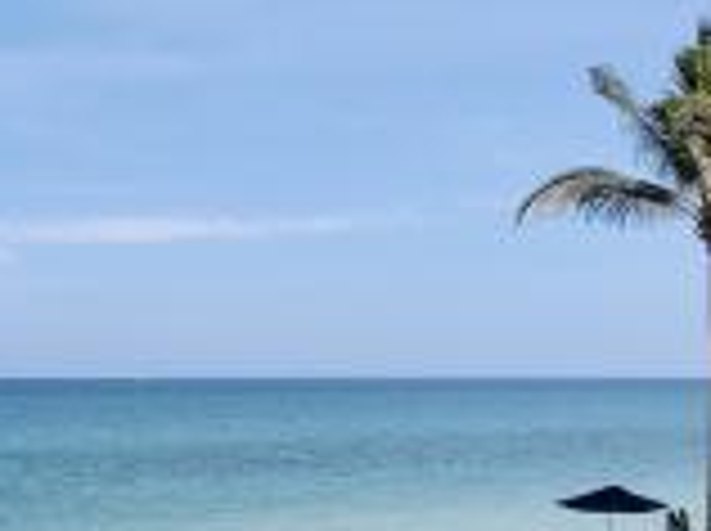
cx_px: -9
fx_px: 1456
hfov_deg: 26.0
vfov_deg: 20.2
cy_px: 486
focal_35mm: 71
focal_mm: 3.99
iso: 20
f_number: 1.8
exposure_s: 1/2519
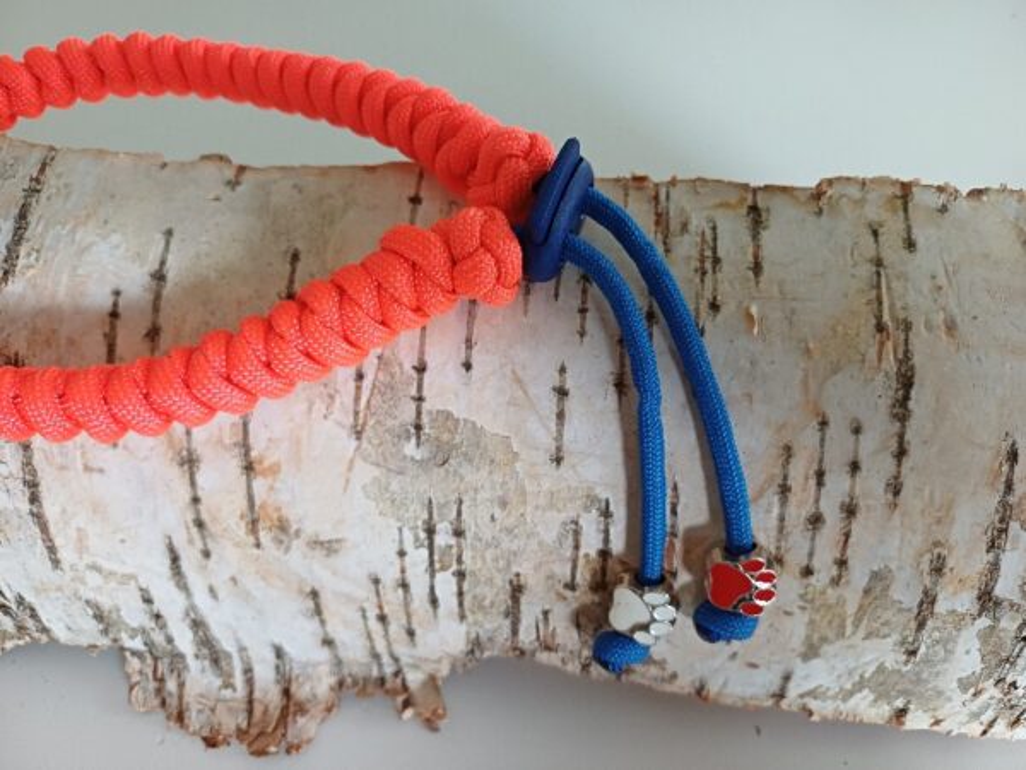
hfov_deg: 69.4
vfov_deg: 54.9
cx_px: 513
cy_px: 385
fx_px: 741
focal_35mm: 25
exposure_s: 1/33.4
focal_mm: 4.65
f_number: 1.8
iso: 320
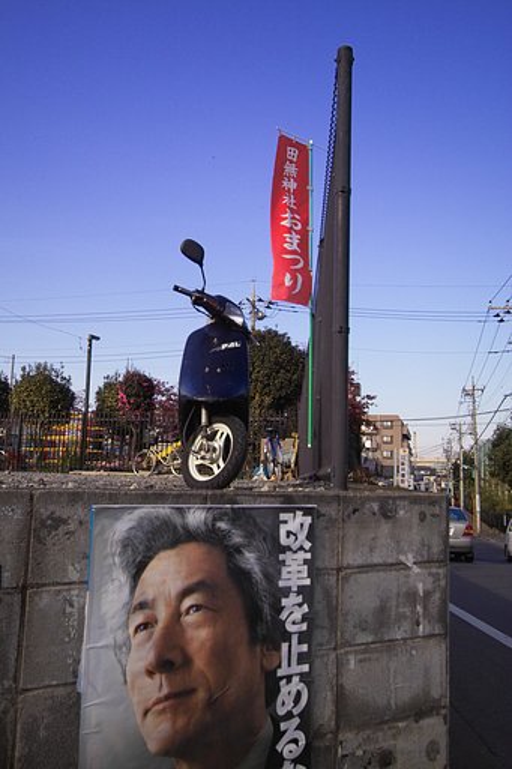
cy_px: 384
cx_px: 256
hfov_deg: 38.9
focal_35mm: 34
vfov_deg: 55.8
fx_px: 726
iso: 100
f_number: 8
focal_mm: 20
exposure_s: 1/125
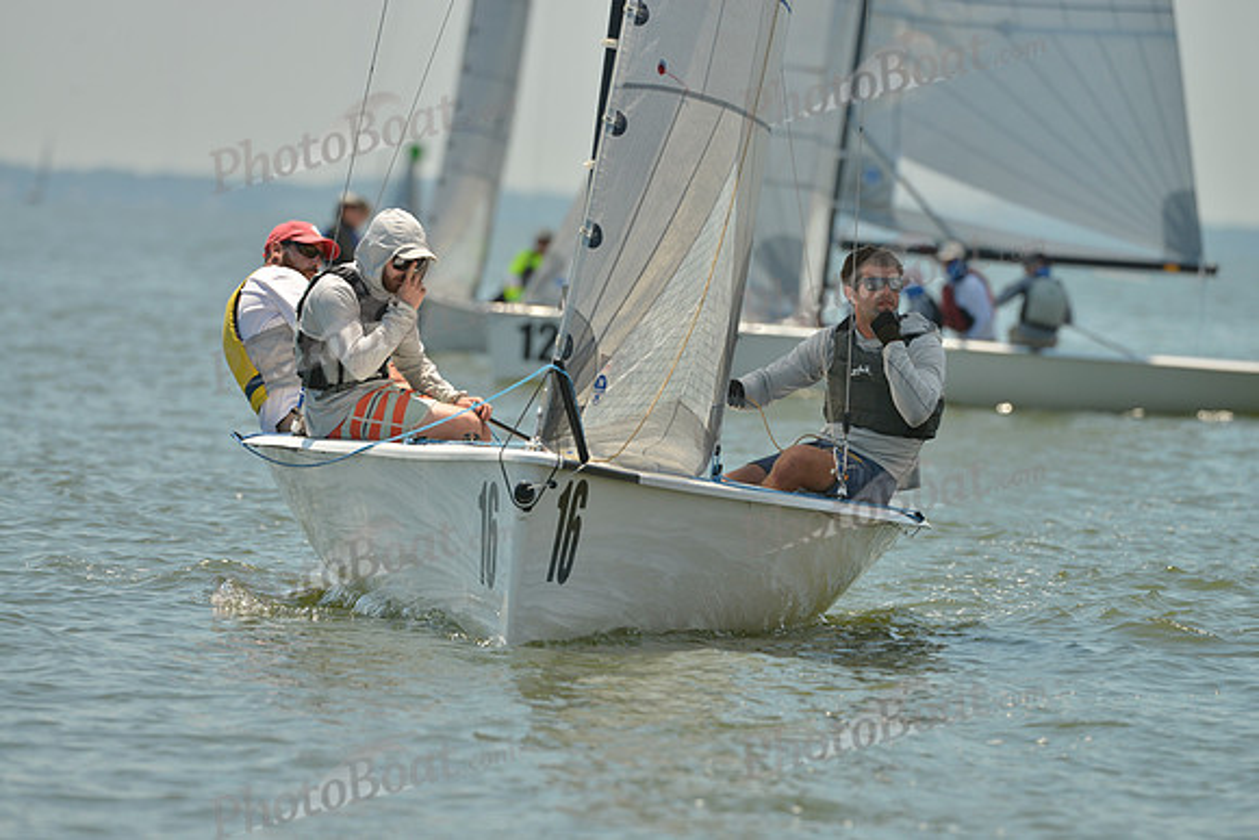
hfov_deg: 5.2
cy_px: 420
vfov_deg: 3.4
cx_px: 630
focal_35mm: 400
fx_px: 13992
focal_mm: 400
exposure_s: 1/1000
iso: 200
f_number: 6.3
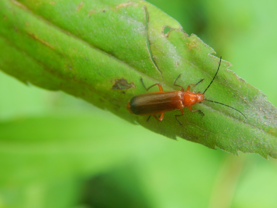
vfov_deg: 14.2
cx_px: 138
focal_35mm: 104
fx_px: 832
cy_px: 104
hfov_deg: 18.9
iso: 125
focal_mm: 18.7
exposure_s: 1/40
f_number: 4.5
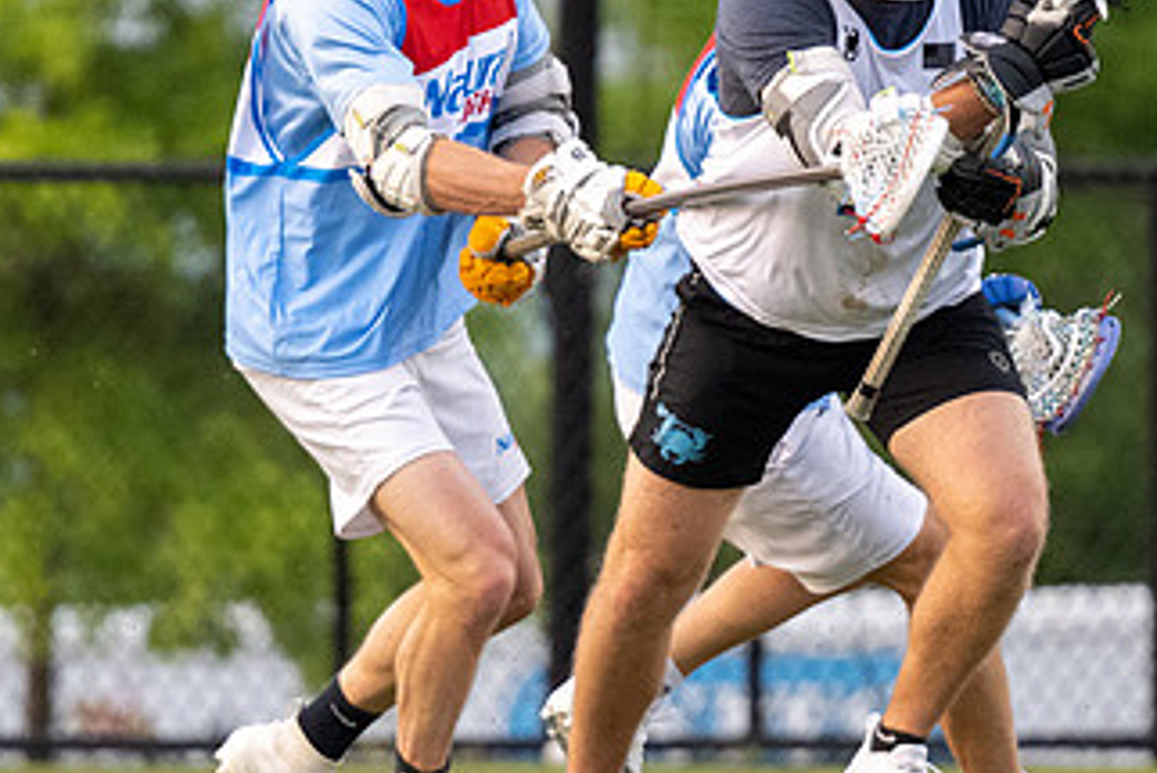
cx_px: 587
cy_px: 371
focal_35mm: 1582
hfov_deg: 1.3
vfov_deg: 0.9
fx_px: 50864
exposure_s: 1/1000
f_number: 5.6
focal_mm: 500
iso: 2500
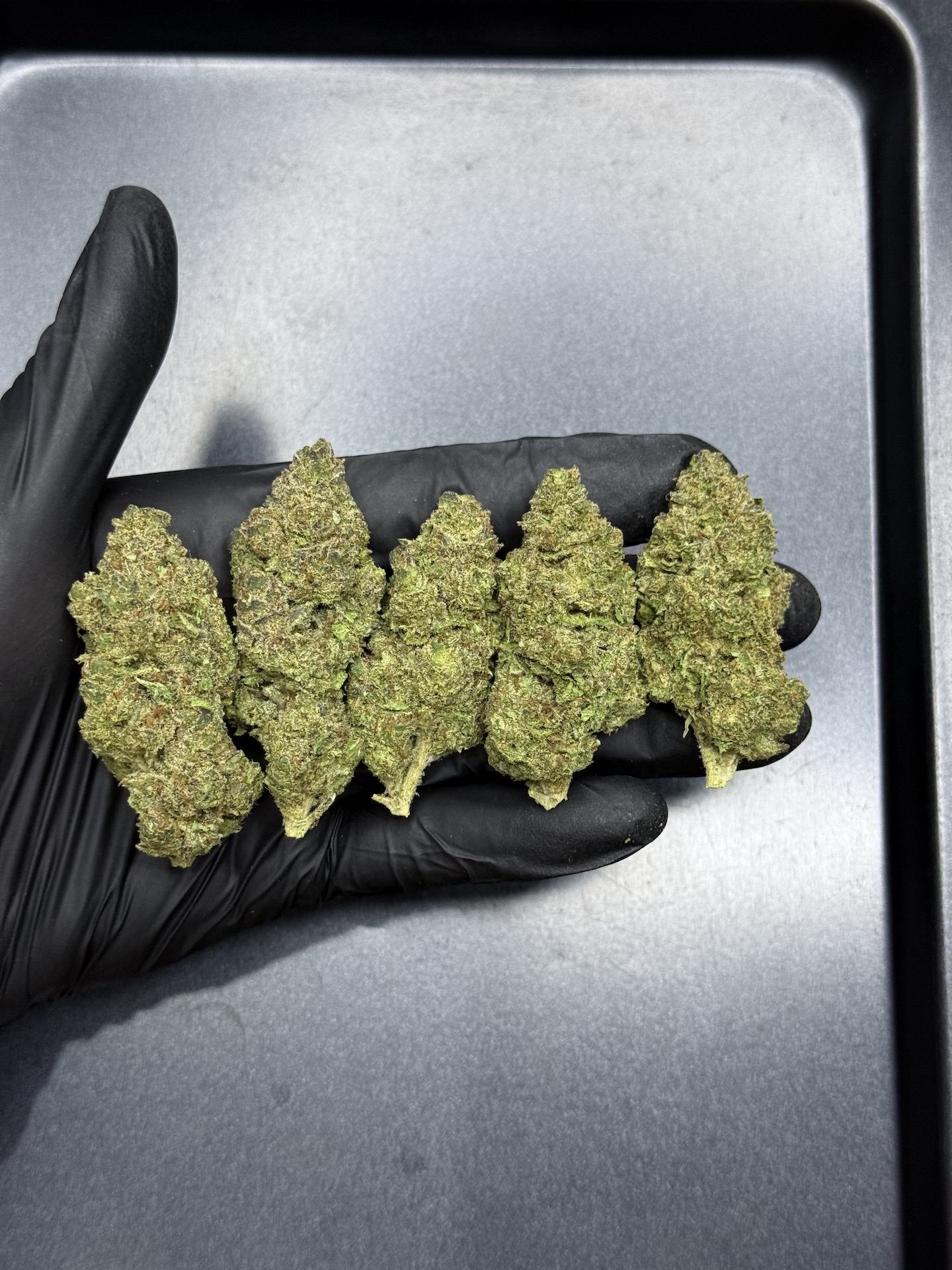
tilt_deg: -81.4
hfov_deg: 30.3
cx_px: 476
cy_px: 635
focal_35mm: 48
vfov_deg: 39.7
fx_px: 1760
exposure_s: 1/50
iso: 125
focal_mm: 6.76
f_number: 1.78
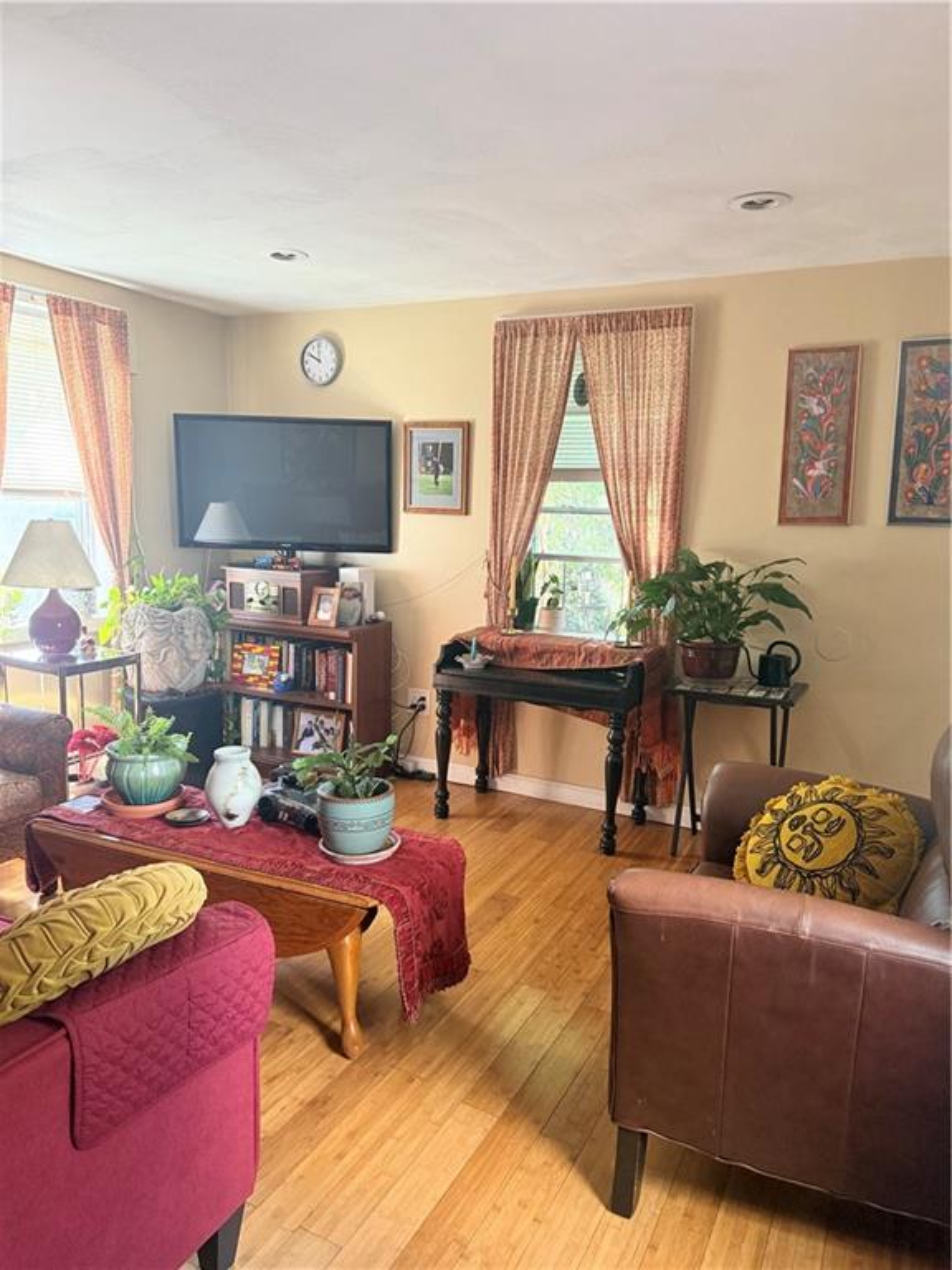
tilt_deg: -8.0
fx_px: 880
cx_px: 476
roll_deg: -1.7
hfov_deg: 56.8
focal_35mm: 24
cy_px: 635
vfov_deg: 71.6
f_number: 1.78
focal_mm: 6.76
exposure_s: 1/60
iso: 320
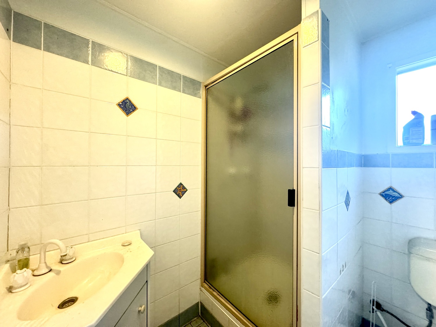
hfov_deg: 102.1
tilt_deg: -0.2
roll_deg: -0.4
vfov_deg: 85.7
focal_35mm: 14
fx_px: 176
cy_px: 164
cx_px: 218
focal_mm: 2.22
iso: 640
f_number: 2.2
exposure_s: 1/50
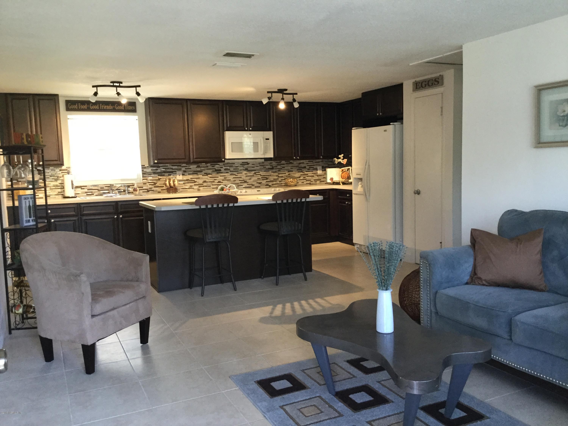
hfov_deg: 58.4
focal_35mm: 31
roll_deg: +1.0
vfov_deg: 45.4
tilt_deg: -6.2
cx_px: 284
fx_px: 509
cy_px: 213
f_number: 2.4
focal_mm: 3.3
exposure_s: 1/30
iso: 100
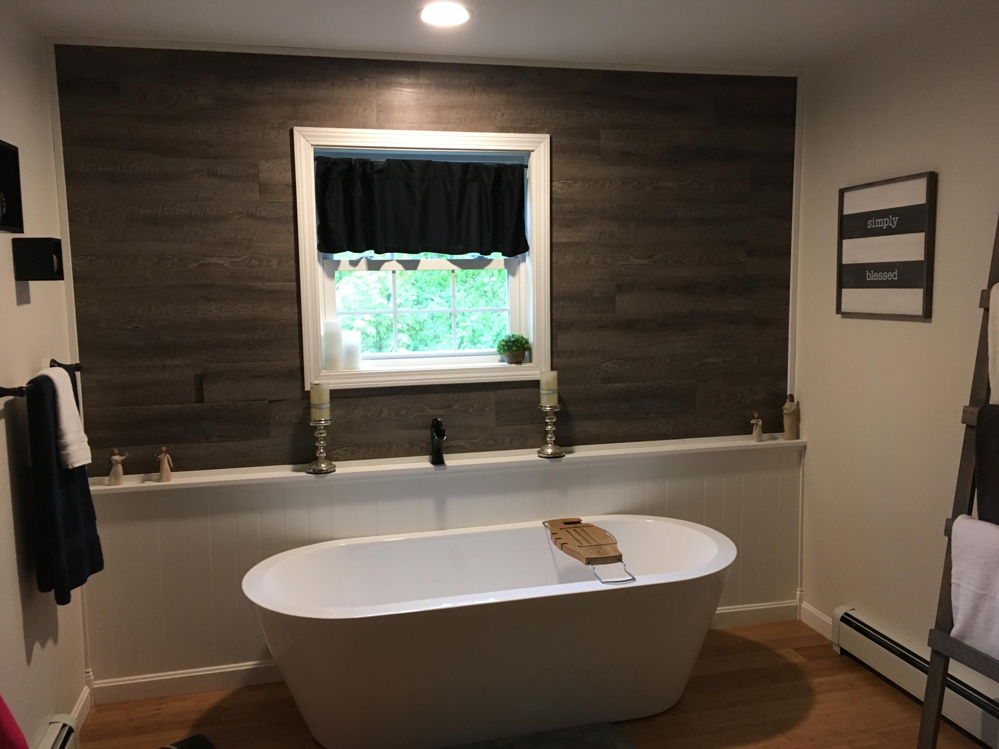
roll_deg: +2.5
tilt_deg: -7.5
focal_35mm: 29
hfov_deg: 61.7
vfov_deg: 48.2
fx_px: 837
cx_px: 500
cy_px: 374
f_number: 2.2
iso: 125
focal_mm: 4.15
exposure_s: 1/30
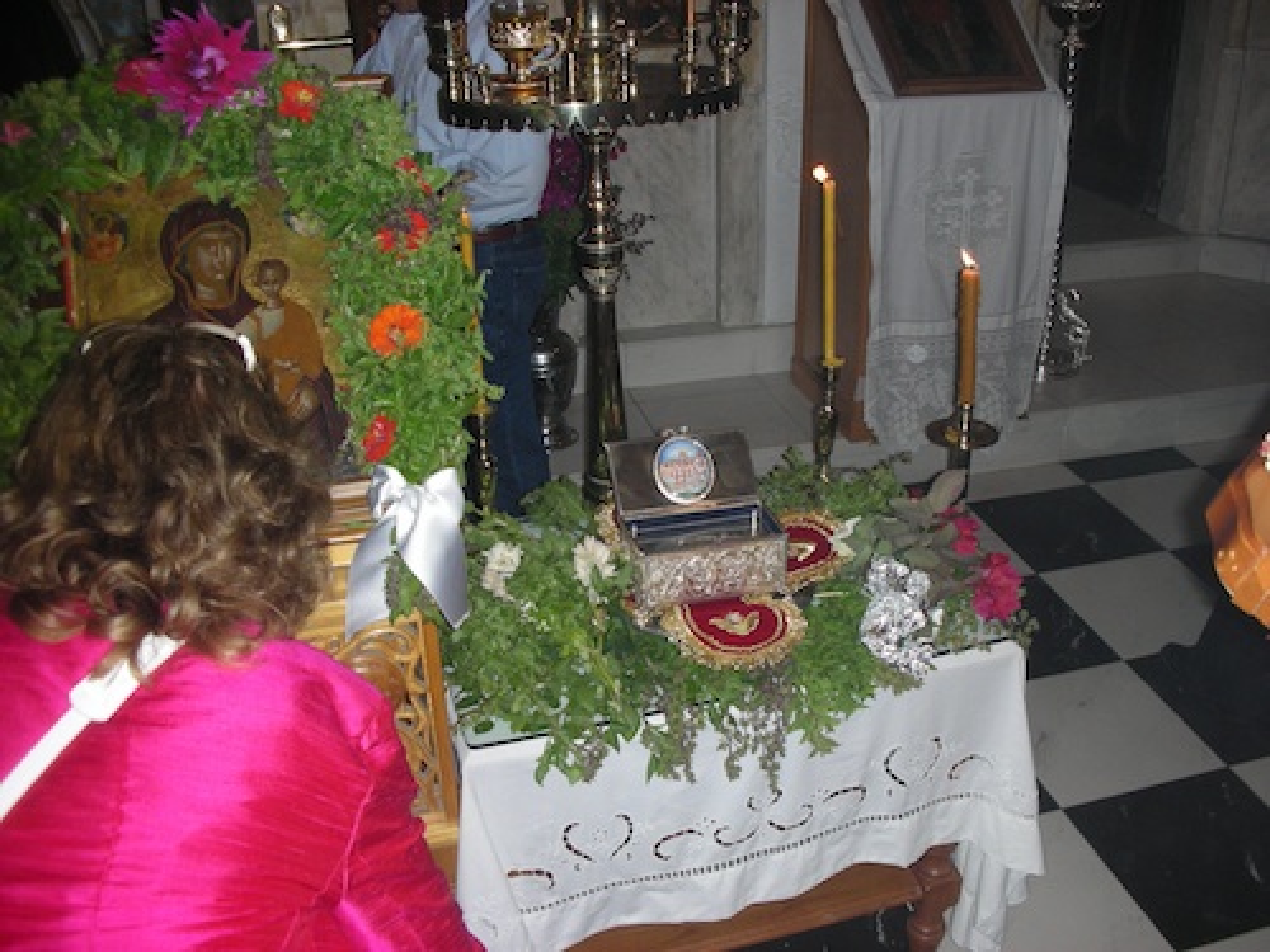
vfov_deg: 40.7
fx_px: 1284
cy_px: 476
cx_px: 635
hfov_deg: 52.6
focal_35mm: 35
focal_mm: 5.8
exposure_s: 1/60.1
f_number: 3
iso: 99
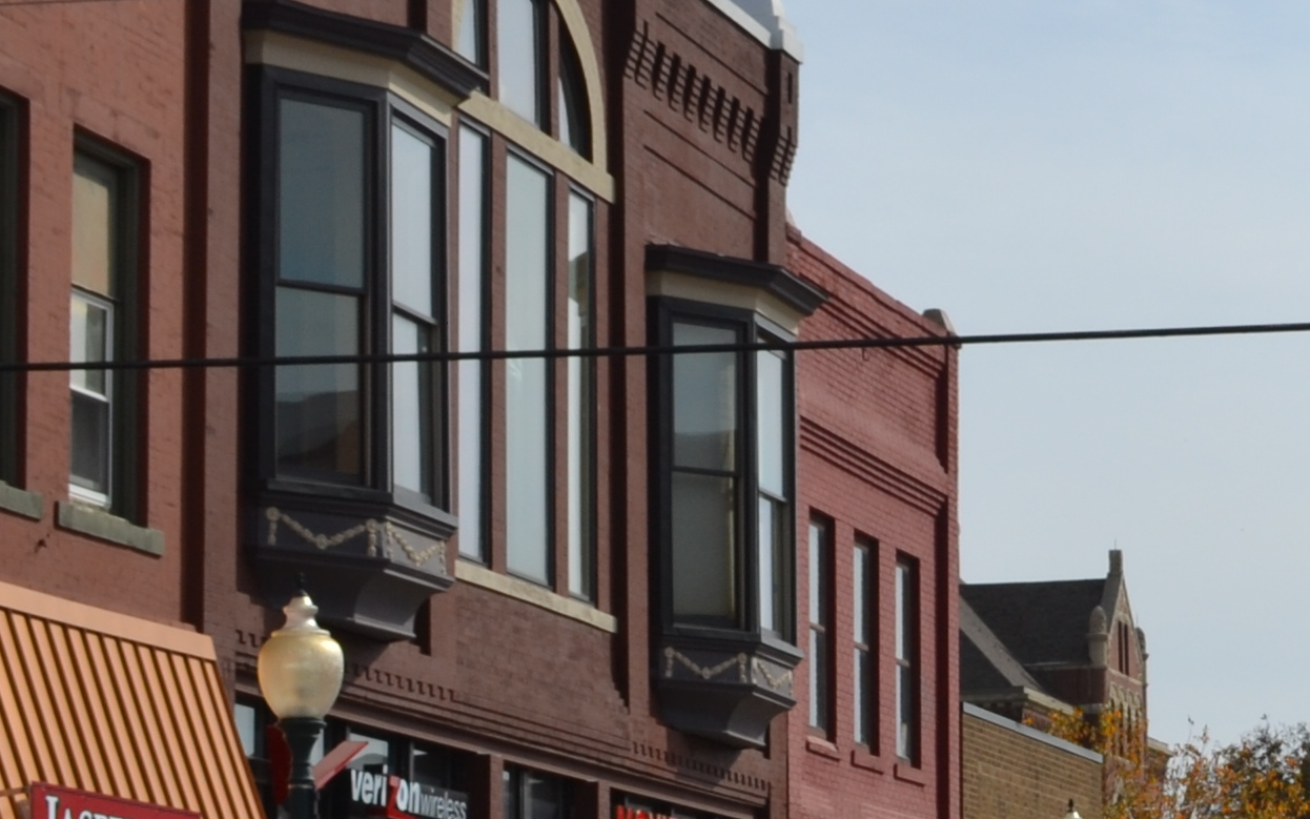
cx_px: 1962
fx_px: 5249
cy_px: 662
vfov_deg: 8.9
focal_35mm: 147
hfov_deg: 13.4
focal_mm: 26
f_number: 9
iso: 100
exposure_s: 1/320
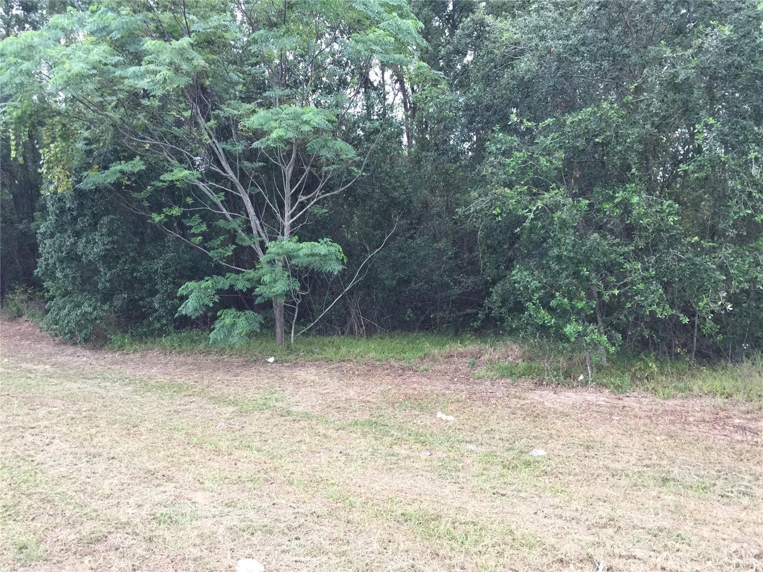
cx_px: 382
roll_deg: +0.4
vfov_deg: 48.2
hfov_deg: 61.7
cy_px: 286
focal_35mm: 29
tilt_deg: -1.6
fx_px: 639
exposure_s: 1/15
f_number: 2.2
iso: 64
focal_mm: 4.15
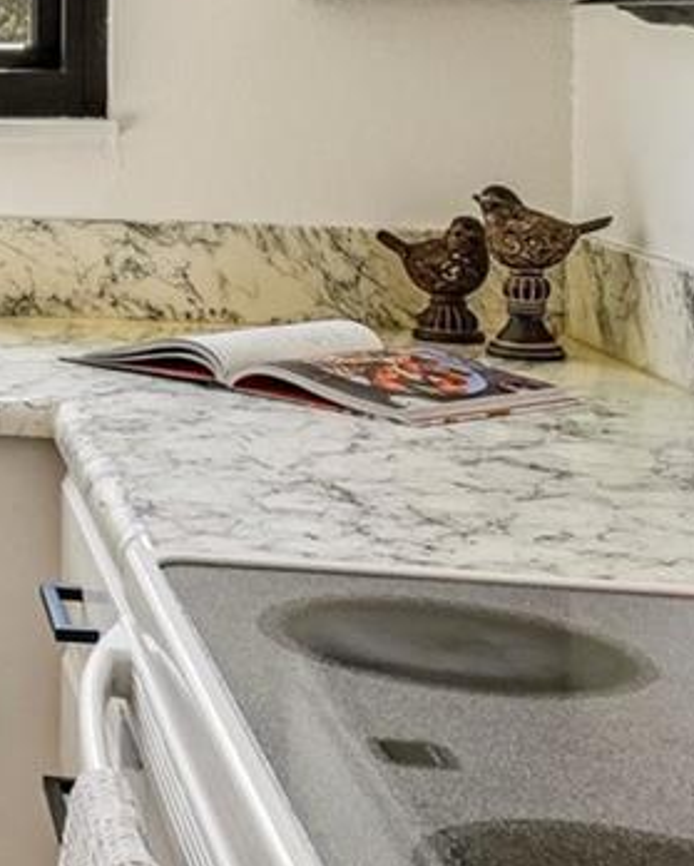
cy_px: -27
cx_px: -803
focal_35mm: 71
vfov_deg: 25.2
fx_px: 1825
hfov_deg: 15.6
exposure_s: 1/30
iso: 125
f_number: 8
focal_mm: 11
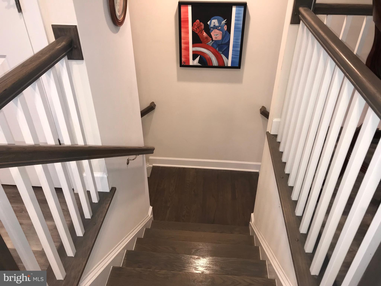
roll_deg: -1.2
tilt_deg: -36.6
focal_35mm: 28
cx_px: 190
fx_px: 308
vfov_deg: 49.7
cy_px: 143
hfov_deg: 63.4
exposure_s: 1/30
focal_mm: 3.99
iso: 32
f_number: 1.8
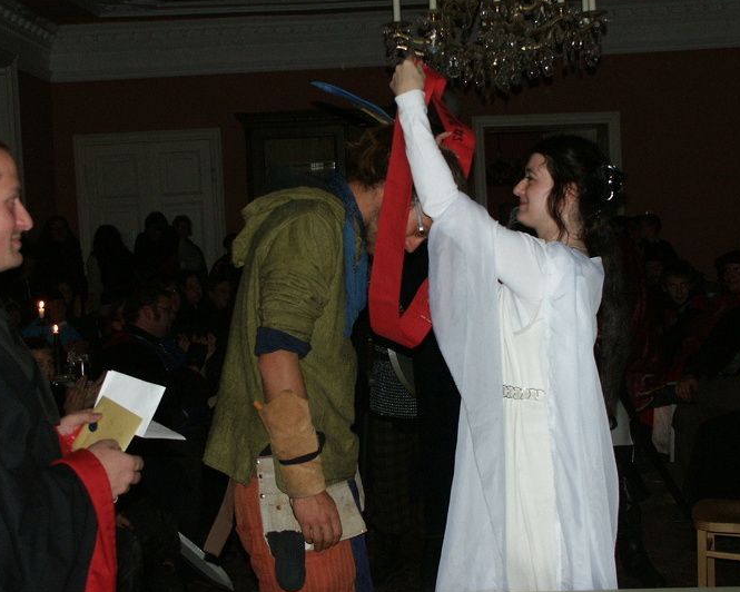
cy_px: 266
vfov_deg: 30.2
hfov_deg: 37.3
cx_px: 392
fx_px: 1095
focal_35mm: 50
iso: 200
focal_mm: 11.16
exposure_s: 1/45
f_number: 2.8
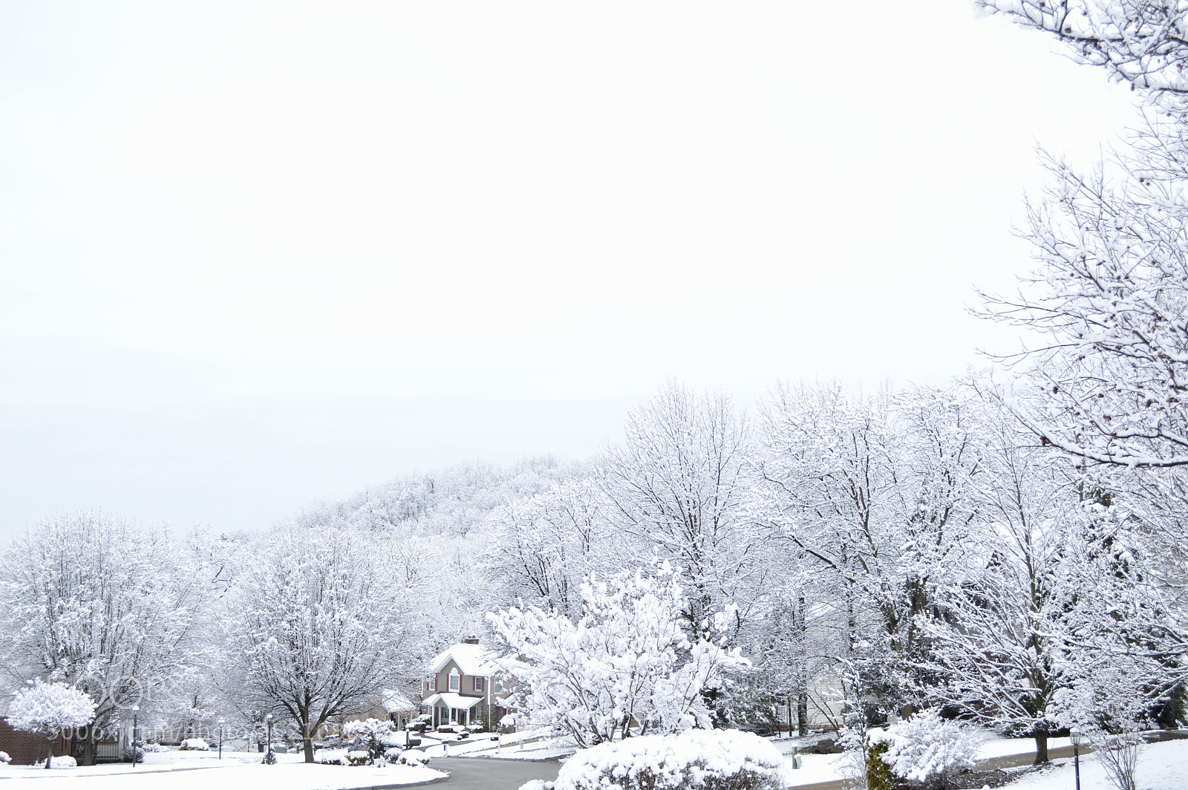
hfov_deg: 41.1
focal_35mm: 48
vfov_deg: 28.0
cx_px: 594
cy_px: 395
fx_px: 1583
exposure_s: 1/250
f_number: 5.6
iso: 200
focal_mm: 32
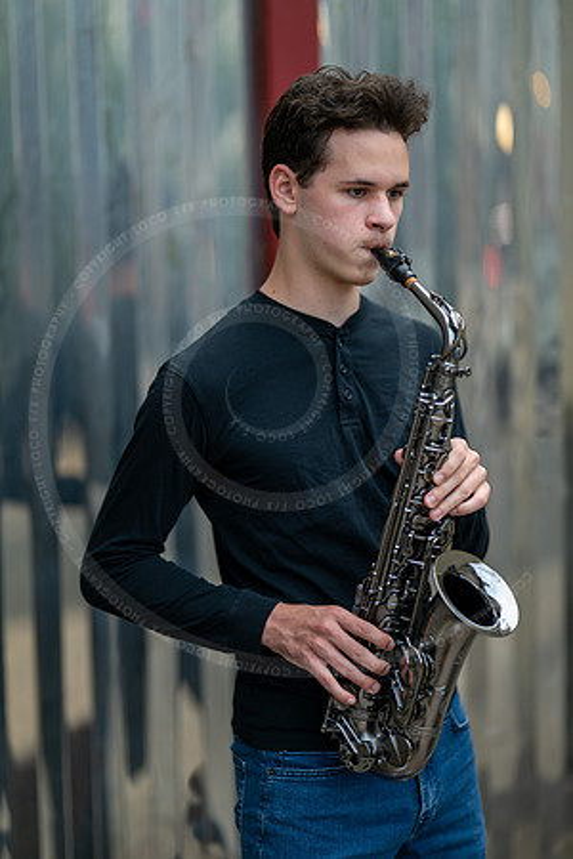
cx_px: 286
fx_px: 2029
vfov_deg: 23.9
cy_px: 430
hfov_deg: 16.1
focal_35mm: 85
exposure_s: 1/320
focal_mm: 85
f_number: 1.2
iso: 250
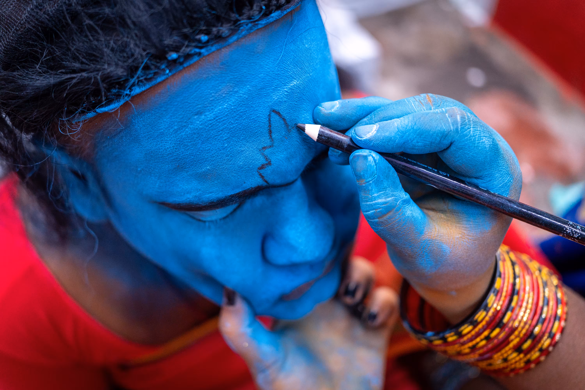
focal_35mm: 35
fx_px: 569
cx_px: 292
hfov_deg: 54.4
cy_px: 195
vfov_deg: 37.9
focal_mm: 35
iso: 1250
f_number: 2.8
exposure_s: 1/640
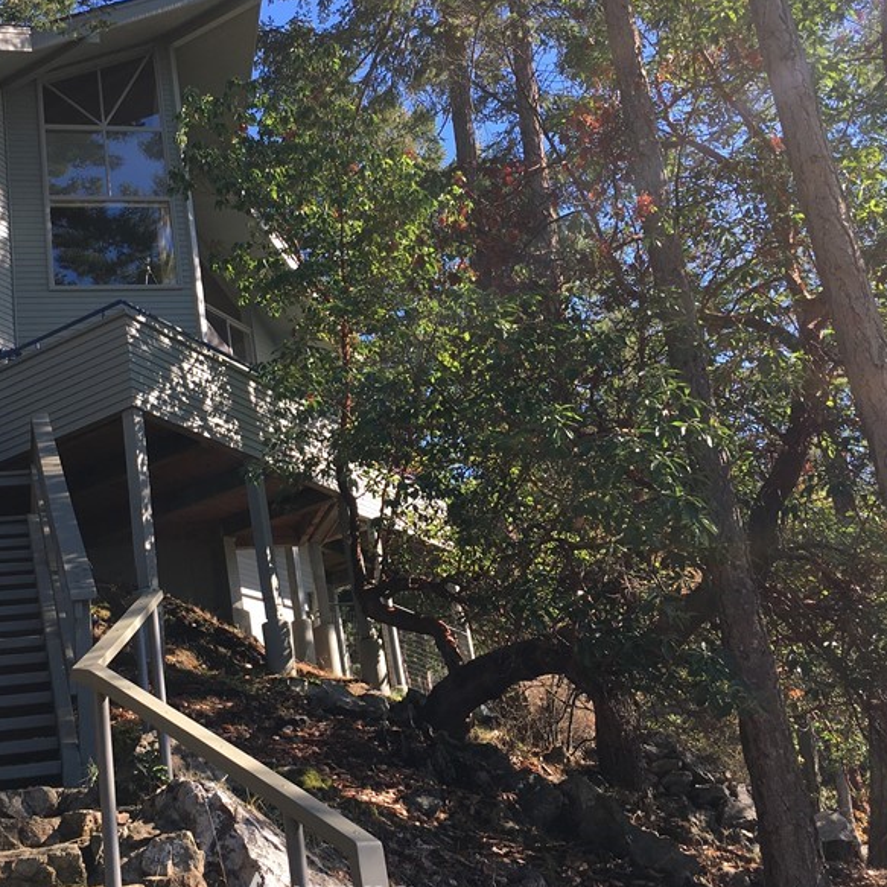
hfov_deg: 37.3
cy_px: 364
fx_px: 1305
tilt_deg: +24.8
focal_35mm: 45
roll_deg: +9.2
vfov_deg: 37.4
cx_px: 329
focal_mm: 4.15
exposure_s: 1/400
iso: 25
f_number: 2.2
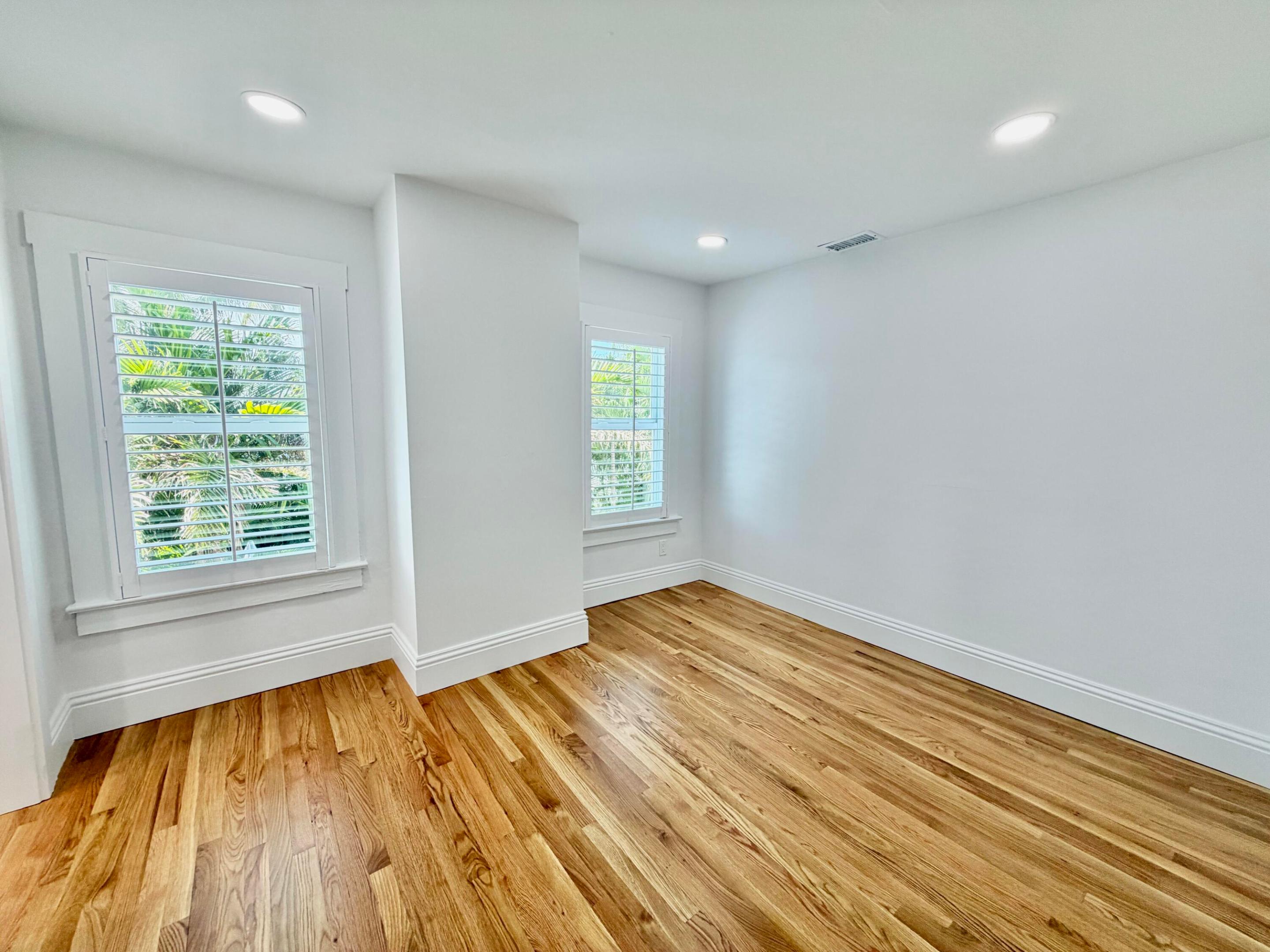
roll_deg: +0.5
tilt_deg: -6.8
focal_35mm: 14
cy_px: 476
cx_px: 635
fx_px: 514
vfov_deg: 85.7
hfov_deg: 102.1
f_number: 2.2
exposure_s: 1/120
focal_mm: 2.22
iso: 80
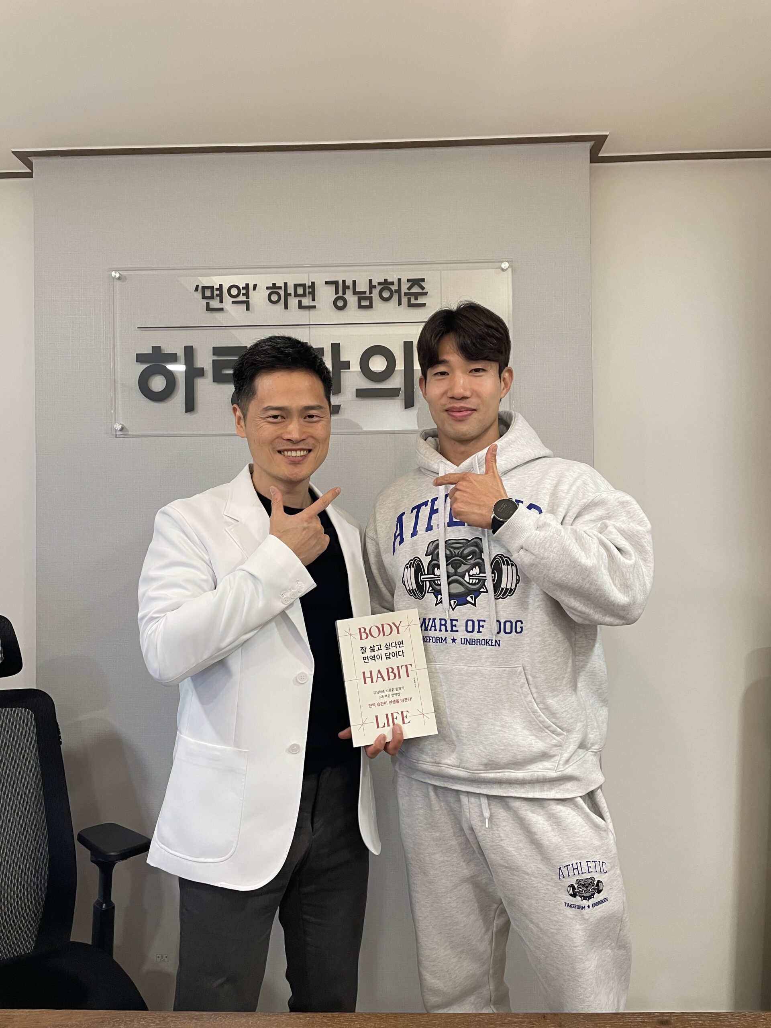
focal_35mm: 26
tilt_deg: +0.8
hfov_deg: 53.1
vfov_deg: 67.3
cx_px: 386
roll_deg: +1.2
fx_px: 772
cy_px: 514
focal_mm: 4.2
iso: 80
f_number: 1.6
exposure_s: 1/60
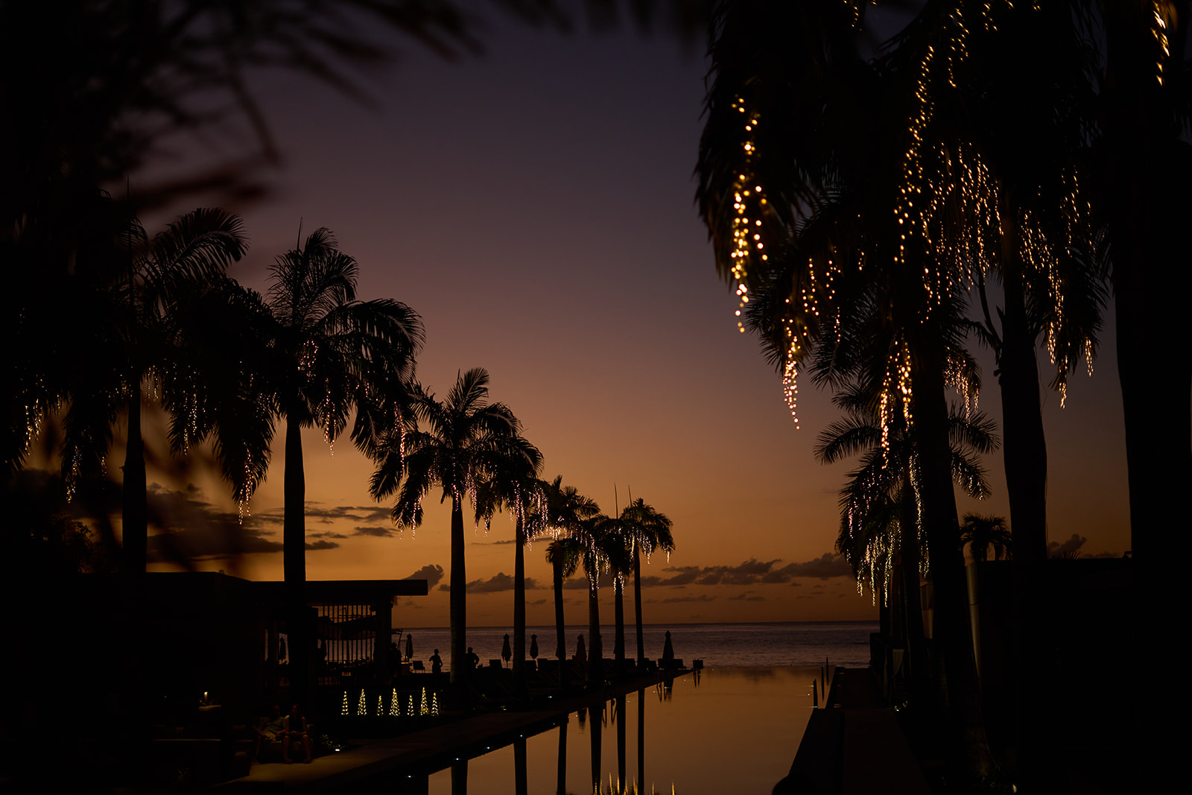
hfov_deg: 39.6
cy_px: 398
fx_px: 1656
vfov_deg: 27.0
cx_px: 596
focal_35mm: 50
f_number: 1.8
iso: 1000
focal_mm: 50
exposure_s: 1/640
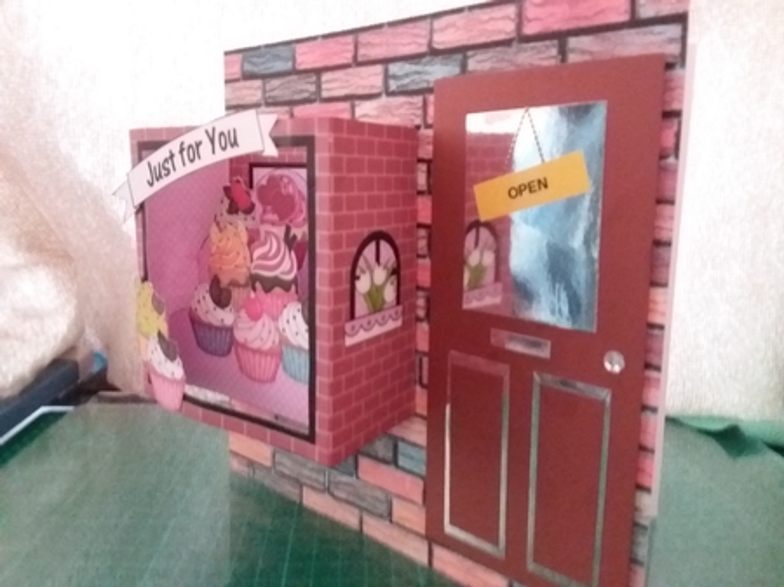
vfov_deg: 51.3
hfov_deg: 65.4
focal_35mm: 27
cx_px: 392
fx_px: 611
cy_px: 294
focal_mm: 2.91
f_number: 1.9
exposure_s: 1/17
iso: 640
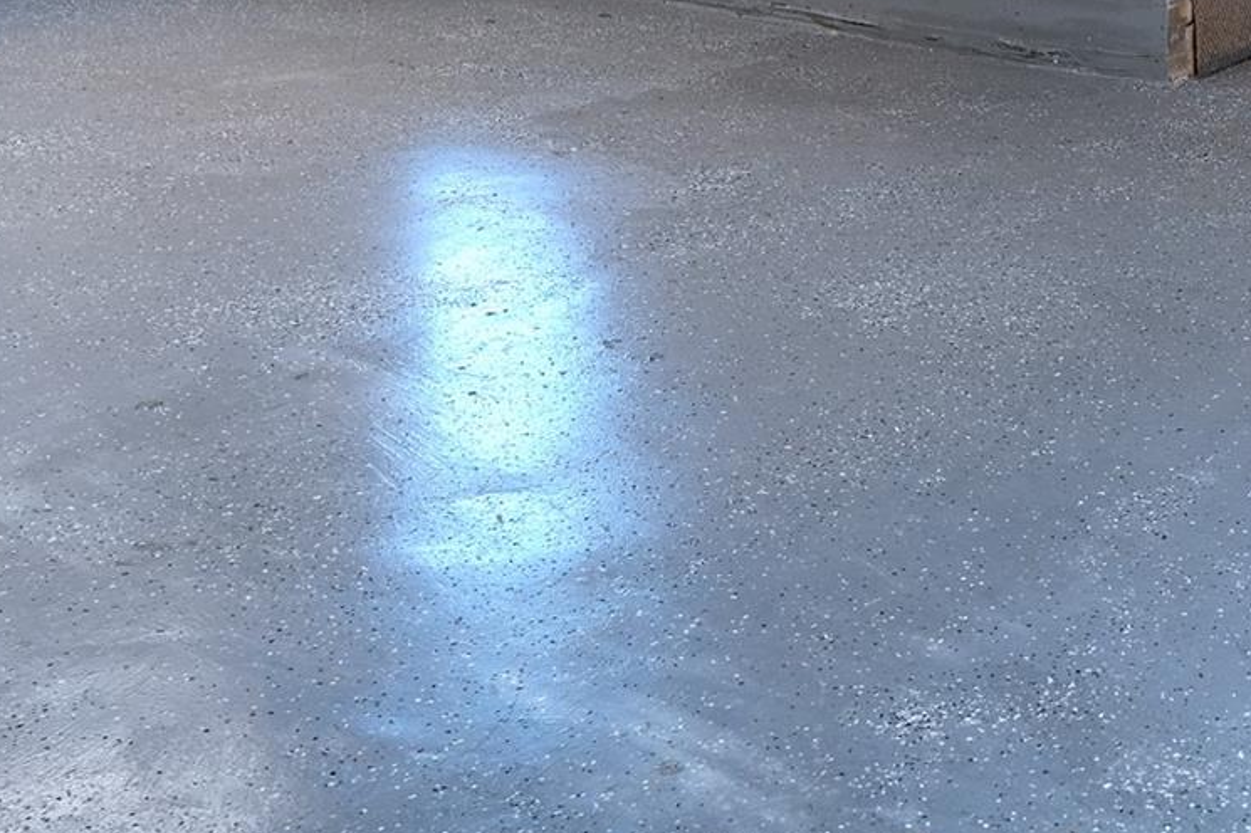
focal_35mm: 66
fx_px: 2292
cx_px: 1160
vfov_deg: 19.3
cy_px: -186
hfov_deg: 29.1
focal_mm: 16
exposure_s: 1/27
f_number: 2.8
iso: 160
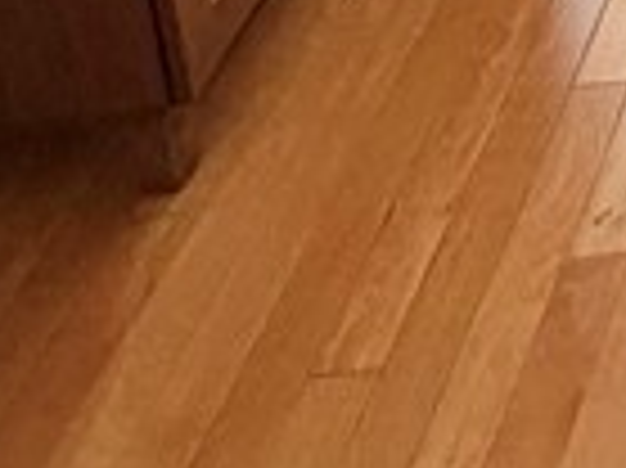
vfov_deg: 9.0
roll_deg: -0.1
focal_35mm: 103
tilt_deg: -9.8
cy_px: -1215
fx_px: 1861
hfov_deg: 13.8
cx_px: 1491
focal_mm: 2.22
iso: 160
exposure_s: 1/121
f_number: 2.2
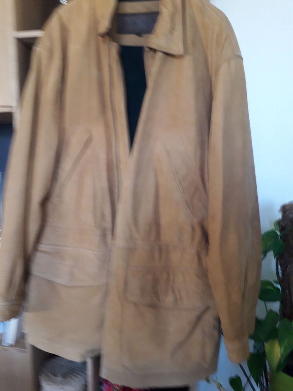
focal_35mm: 27
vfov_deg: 65.3
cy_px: 196
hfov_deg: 51.4
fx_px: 305
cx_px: 146
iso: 200
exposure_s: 1/33
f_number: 1.9
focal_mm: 3.6
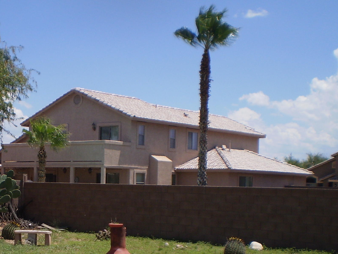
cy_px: 218
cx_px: 72
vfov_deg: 21.2
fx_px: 664
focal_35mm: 68
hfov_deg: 28.0
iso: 64
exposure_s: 1/1000
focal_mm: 6.3
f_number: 4.6
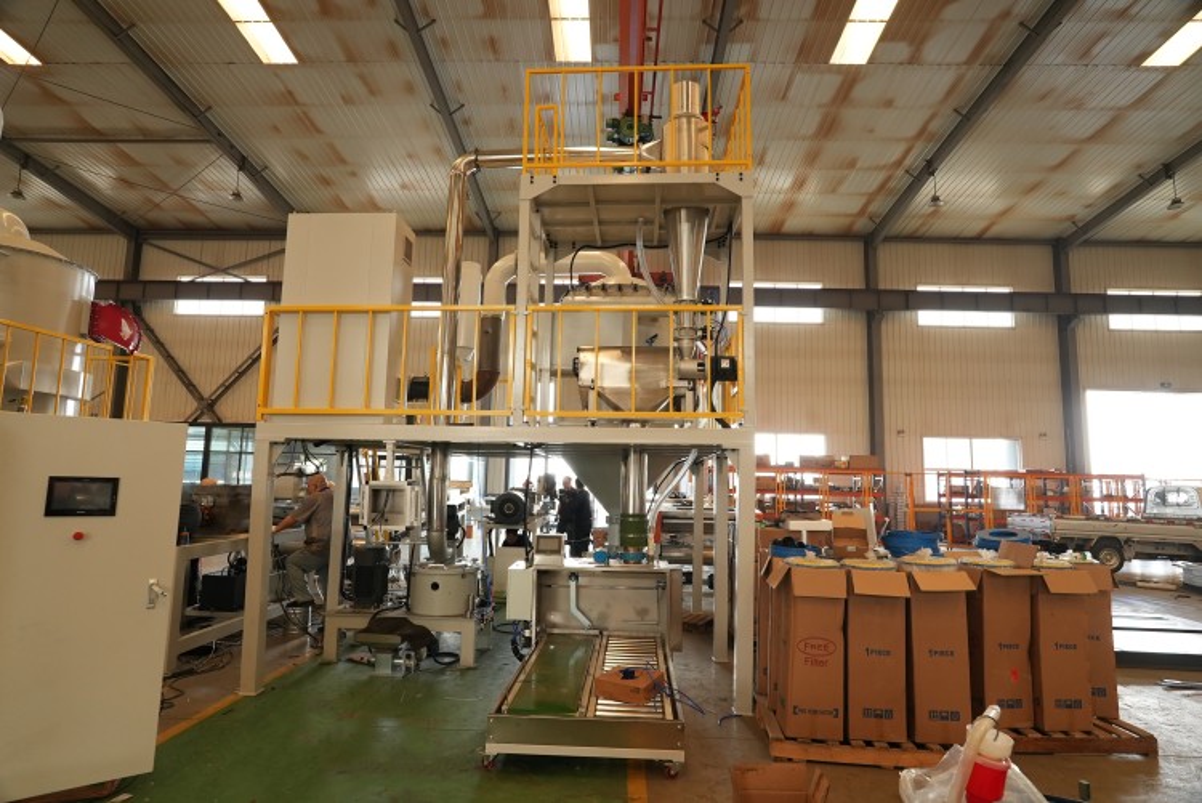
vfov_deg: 62.0
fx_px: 668
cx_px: 601
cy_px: 402
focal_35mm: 20
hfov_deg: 83.9
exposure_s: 1/160
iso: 2500
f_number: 5.6
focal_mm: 20
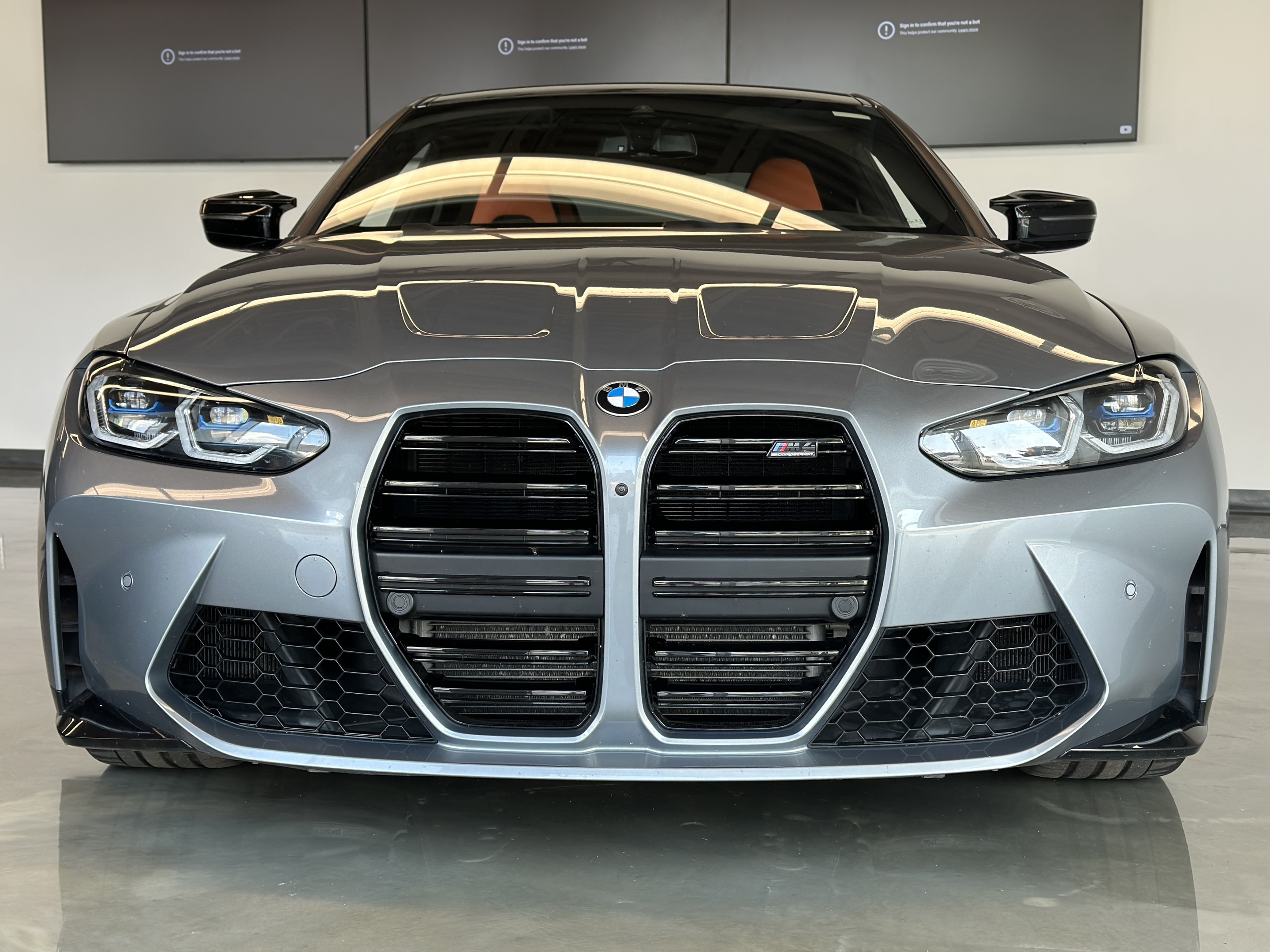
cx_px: 635
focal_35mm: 48
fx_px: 1761
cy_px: 476
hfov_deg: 39.7
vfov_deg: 30.3
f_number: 1.78
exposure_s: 1/120
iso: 64
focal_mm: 6.86
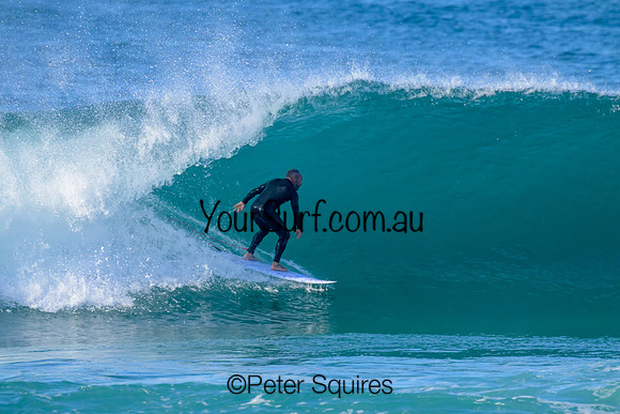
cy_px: 207
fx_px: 14195
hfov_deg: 2.5
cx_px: 310
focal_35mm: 824
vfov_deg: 1.7
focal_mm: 800
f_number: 11
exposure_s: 1/2000
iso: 2200
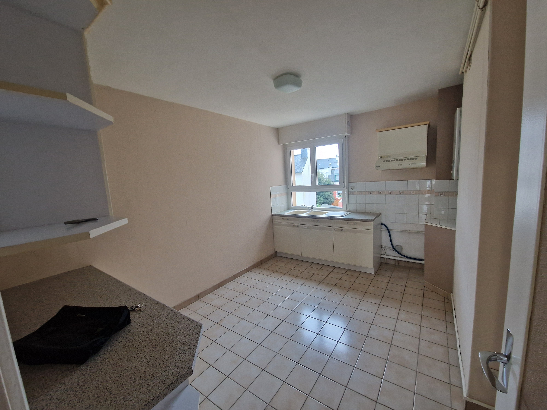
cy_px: 205
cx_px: 274
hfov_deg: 106.2
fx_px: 205
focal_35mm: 13
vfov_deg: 89.9
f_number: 2.2
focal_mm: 2.2
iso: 250
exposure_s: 1/50
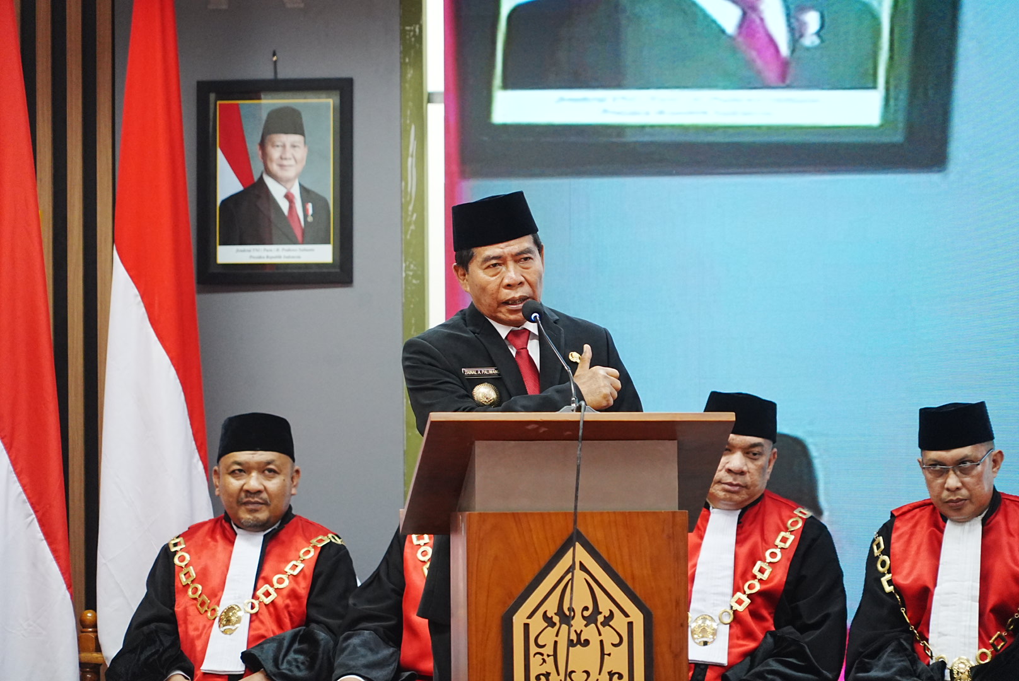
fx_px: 6798
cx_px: 510
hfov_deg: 8.6
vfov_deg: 5.7
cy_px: 340
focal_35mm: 240
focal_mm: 240
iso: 4000
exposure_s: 1/125
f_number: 6.3
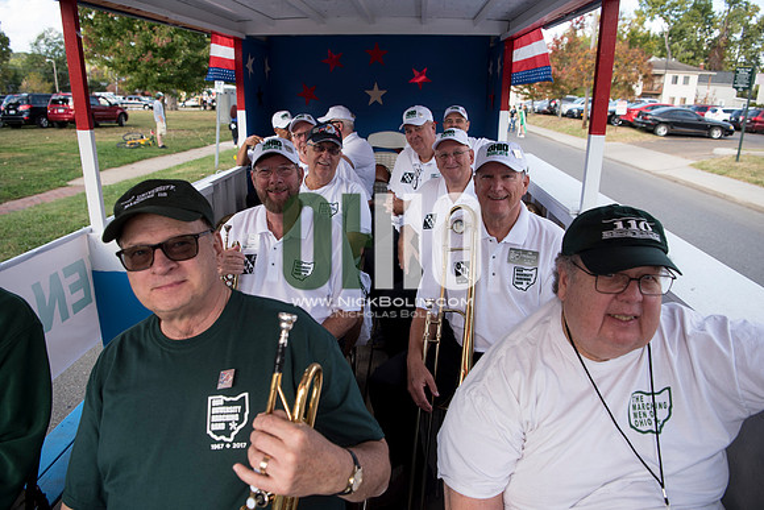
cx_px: 382
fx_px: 509
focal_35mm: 24
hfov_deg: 73.7
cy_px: 255
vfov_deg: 53.2
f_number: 4.5
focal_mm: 24
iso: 250
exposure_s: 1/320
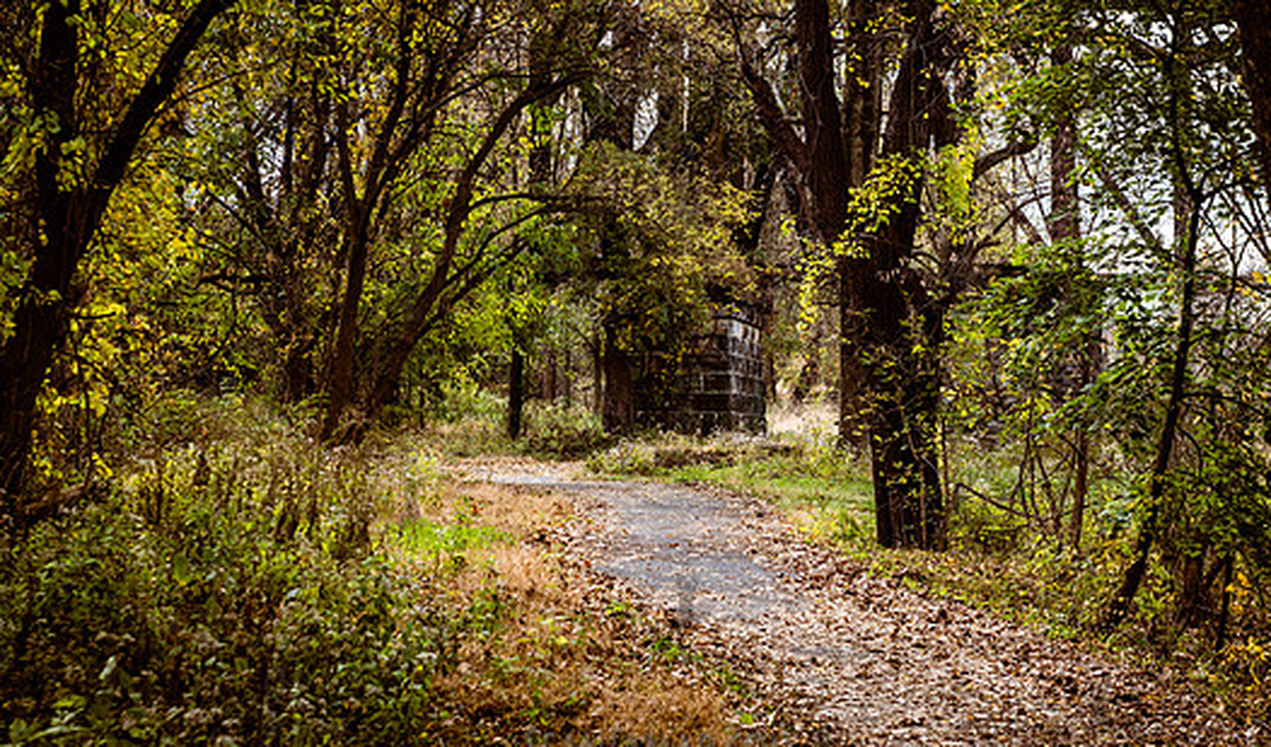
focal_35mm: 113
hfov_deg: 18.7
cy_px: 443
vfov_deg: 11.1
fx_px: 3850
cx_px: 684
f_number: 4.5
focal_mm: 66
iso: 200
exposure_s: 1/320
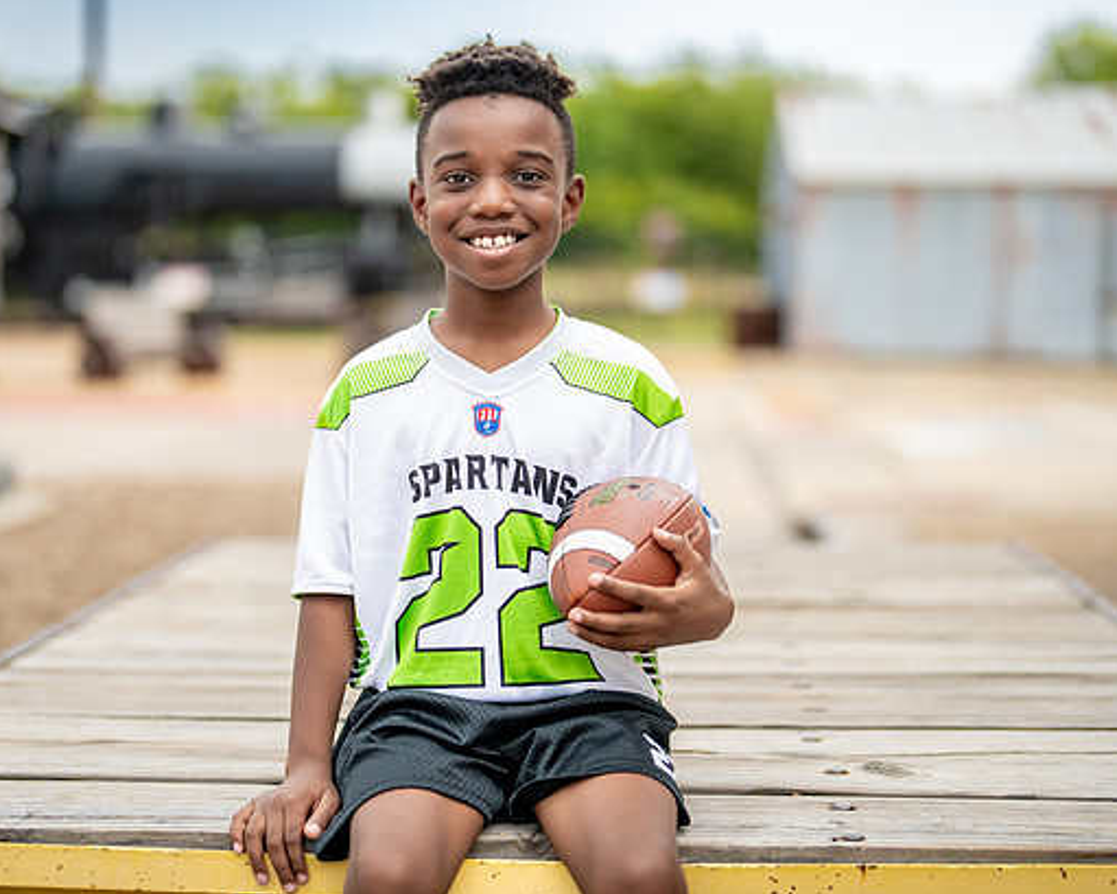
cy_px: 419
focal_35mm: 63
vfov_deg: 24.2
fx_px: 2083
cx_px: 516
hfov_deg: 30.0
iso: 500
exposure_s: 1/800
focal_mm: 50
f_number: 1.2
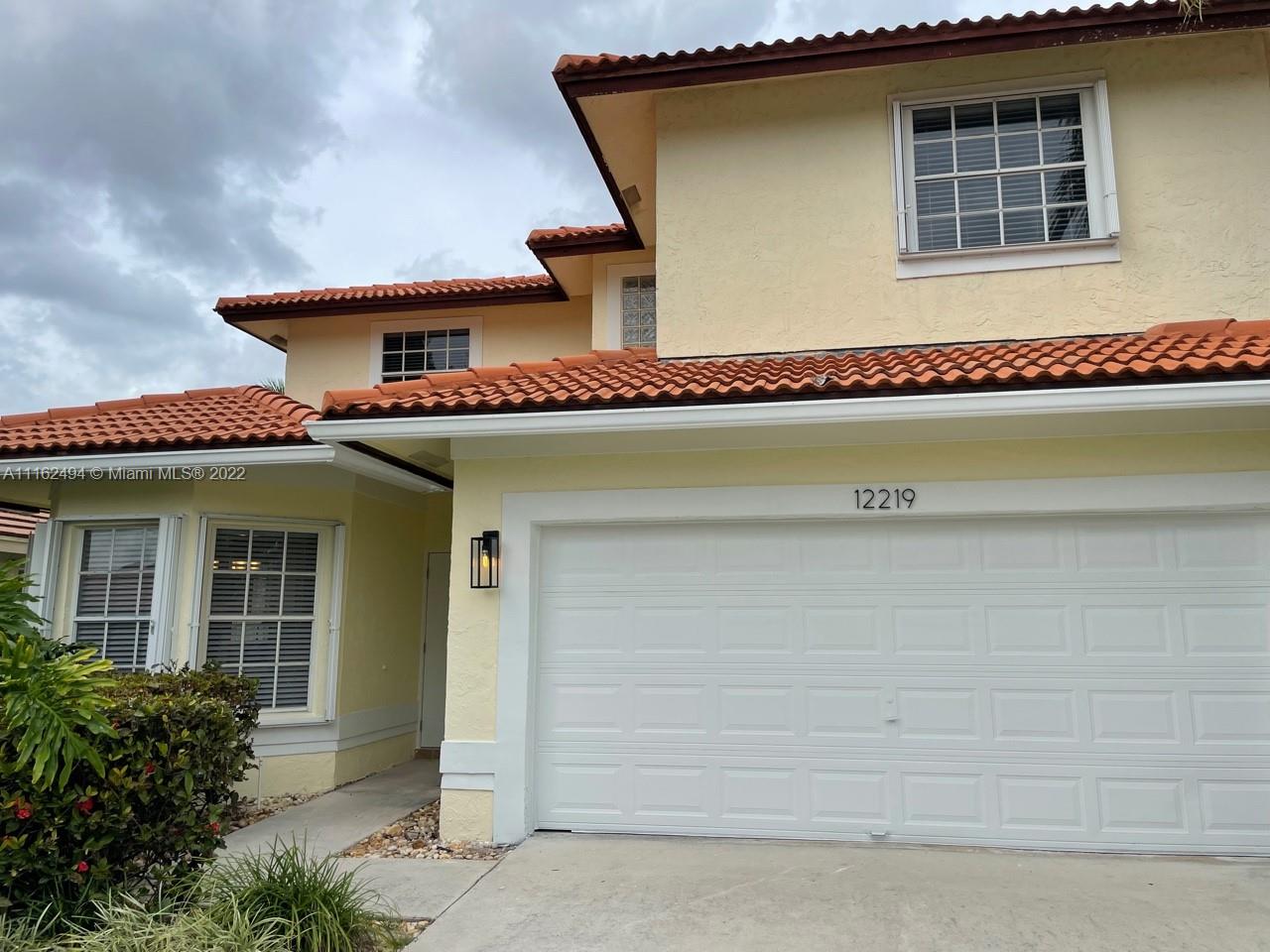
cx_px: 635
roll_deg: +0.4
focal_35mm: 26
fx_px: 954
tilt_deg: +9.7
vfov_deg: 53.1
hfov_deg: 67.3
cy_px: 476
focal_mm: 4.2
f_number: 1.6
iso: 32
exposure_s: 1/4292
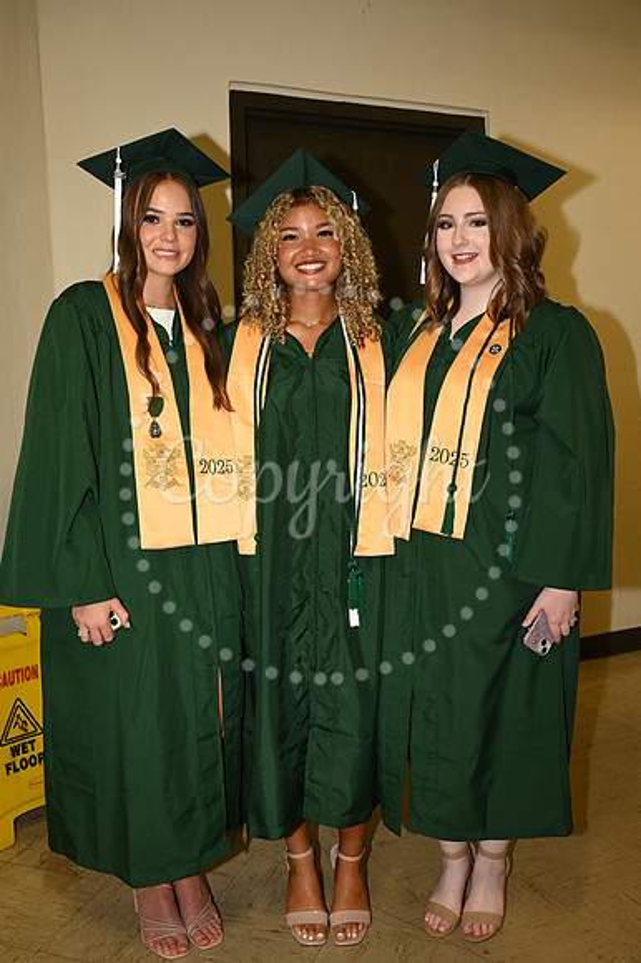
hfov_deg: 37.8
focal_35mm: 35
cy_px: 482
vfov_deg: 54.5
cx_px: 320
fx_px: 936
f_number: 5.6
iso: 1600
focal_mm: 35
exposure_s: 1/60
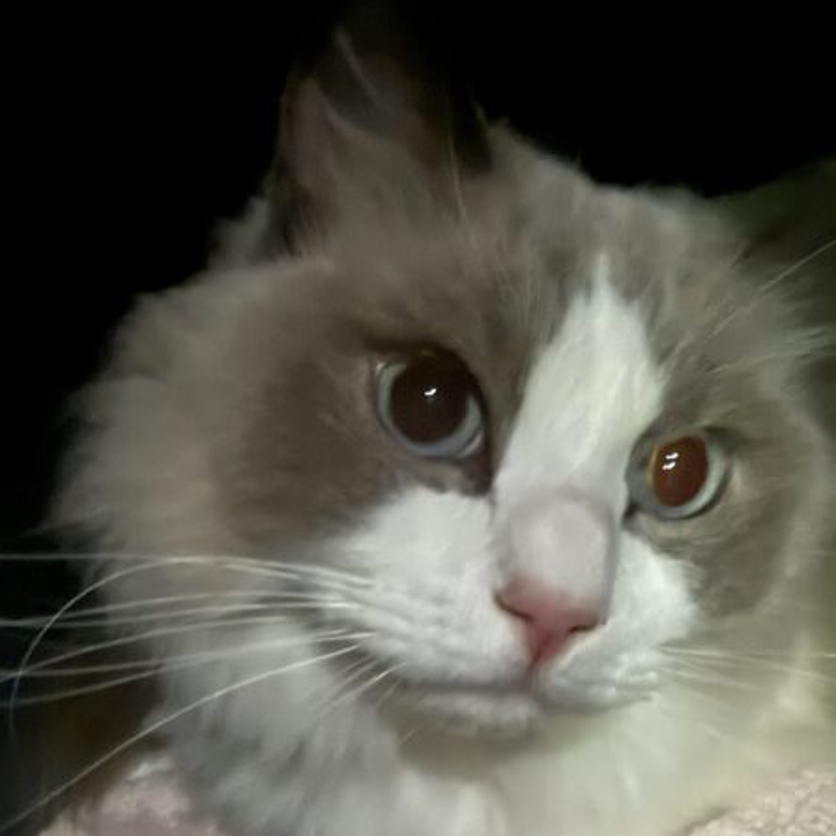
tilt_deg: -44.1
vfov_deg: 41.2
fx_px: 1038
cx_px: 428
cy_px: 714
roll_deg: -6.1
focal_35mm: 38
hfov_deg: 43.9
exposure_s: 1/13
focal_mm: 2.22
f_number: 2.2
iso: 640
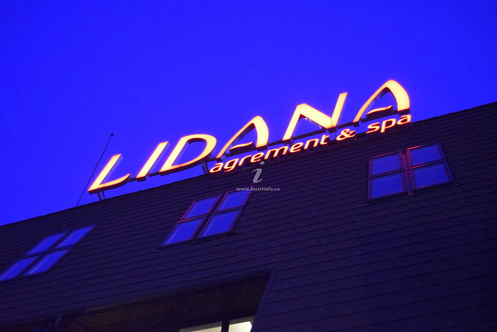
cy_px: 166
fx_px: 621
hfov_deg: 43.6
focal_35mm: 45
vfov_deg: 29.9
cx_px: 248
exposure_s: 1/40
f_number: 4.2
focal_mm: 30
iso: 6400
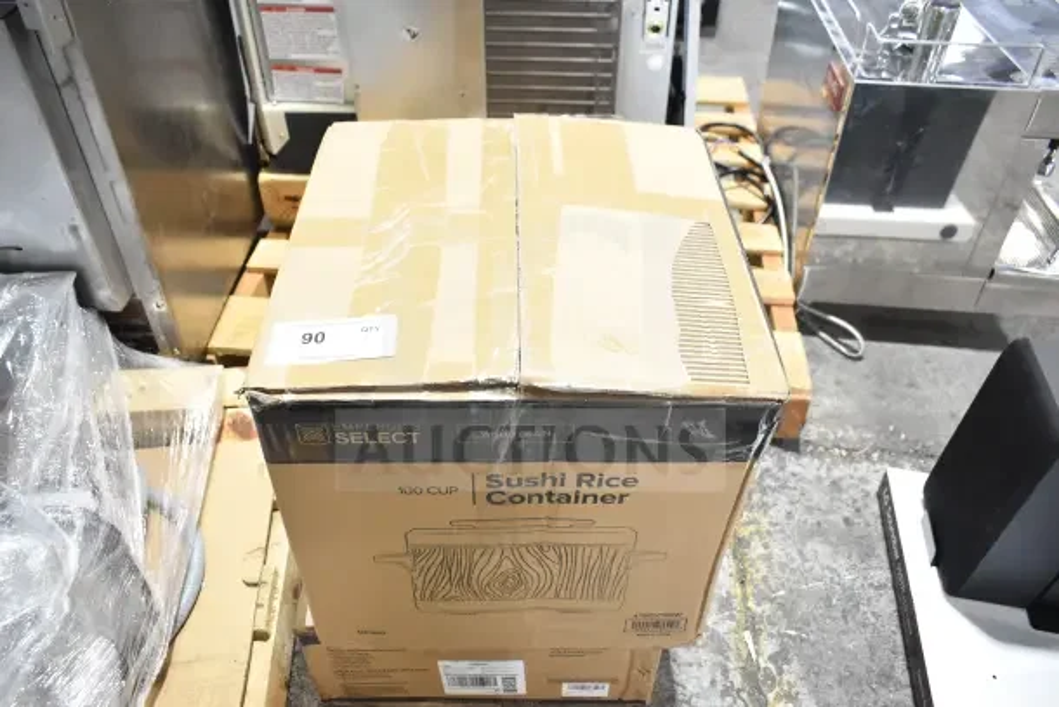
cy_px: 354
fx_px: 794
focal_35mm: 27
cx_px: 530
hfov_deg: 67.4
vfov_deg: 48.0
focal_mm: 18
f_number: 4.5
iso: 1600
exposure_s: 1/80
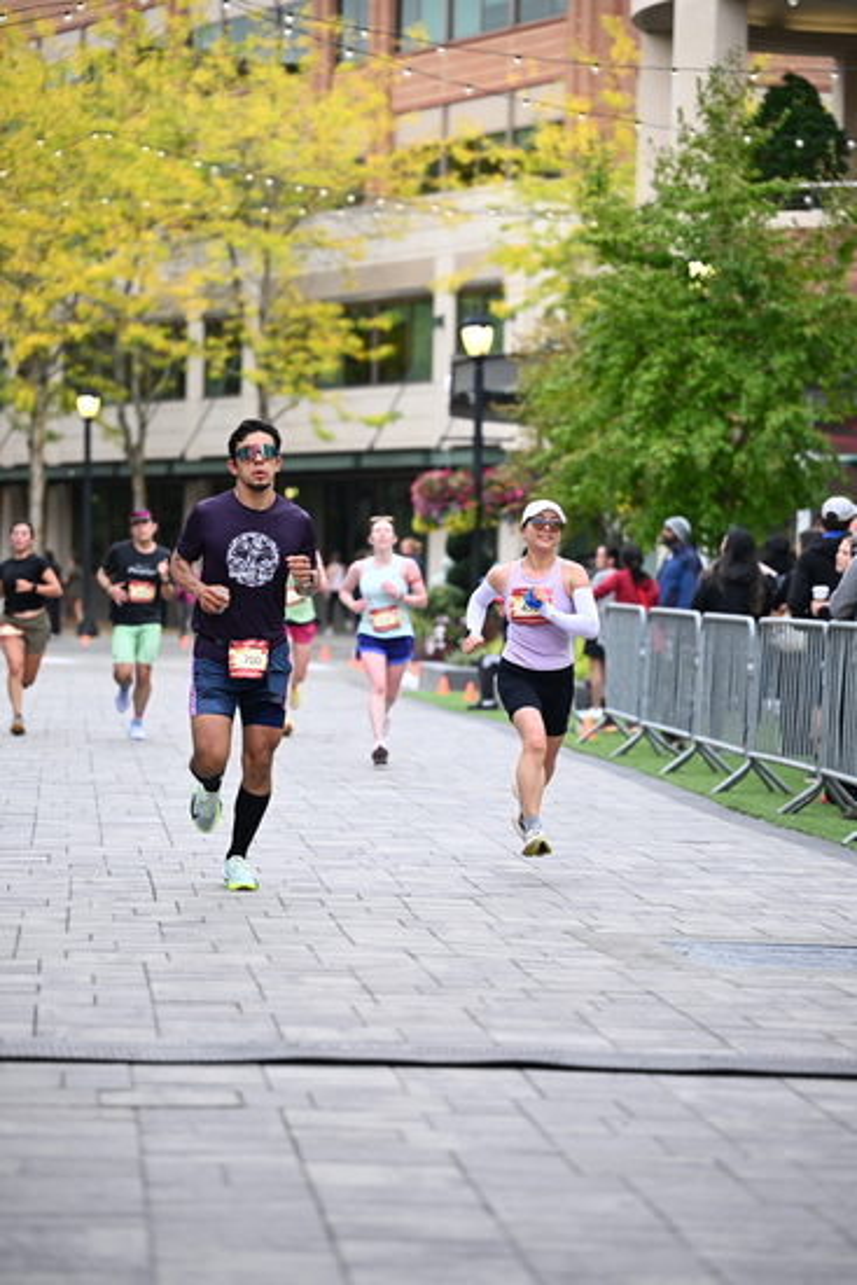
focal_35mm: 115
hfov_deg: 11.9
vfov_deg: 17.8
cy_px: 642
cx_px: 428
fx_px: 4104
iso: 1000
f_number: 2.8
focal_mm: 115
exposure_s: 1/1600
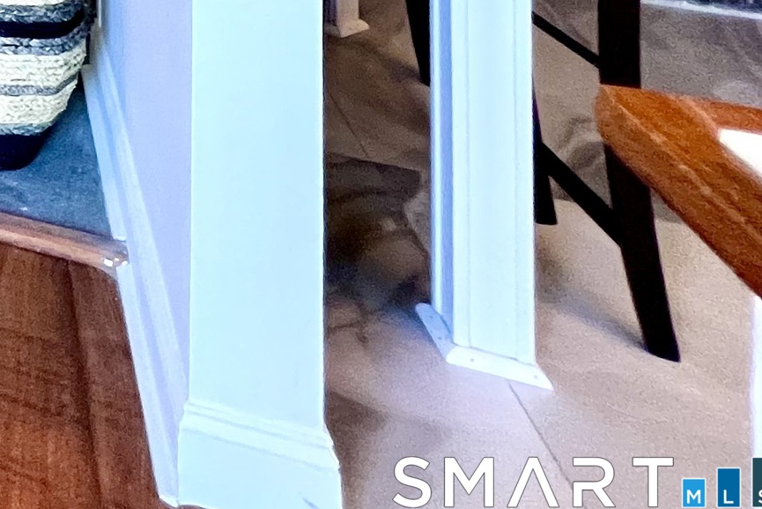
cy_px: -488
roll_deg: +0.6
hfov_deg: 23.6
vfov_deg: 18.8
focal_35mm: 48
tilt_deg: -1.3
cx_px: -558
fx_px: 1016
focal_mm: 1.57
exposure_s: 1/60
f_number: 1.8
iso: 250
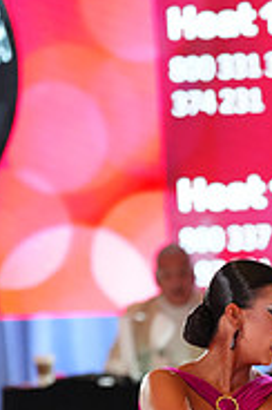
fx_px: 4277
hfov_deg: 3.6
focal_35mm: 376
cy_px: 544
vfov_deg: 5.5
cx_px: 416
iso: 3200
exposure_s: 1/640
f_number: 2.8
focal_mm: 119
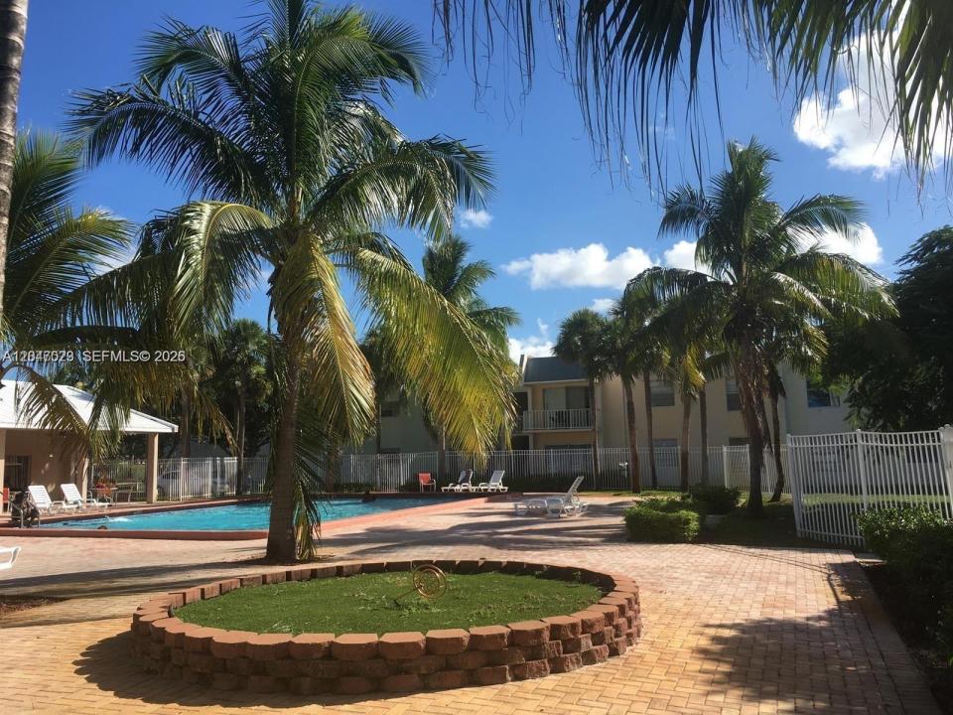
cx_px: 476
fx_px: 798
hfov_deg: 61.7
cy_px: 358
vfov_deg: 48.2
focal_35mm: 29
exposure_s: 1/1282
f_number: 2.2
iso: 25
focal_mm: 4.15
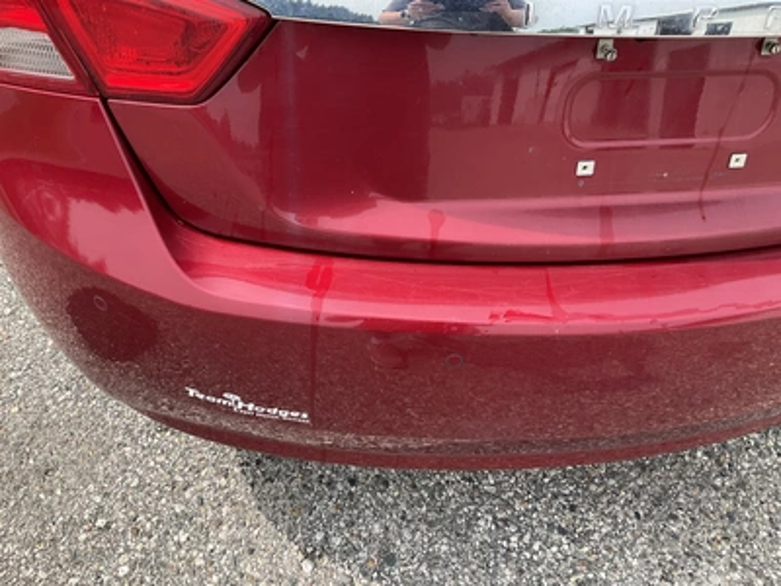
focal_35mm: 29
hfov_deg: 61.7
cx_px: 390
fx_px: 654
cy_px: 293
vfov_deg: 48.2
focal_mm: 3
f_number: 1.8
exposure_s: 1/627
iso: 25
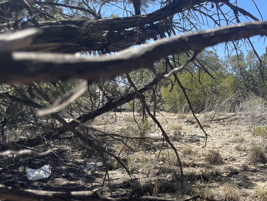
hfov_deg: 41.3
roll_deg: -0.6
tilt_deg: +3.1
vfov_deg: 32.8
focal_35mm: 44
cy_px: 110
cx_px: 210
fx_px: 339
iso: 32
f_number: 1.6
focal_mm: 4.2
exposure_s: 1/1855
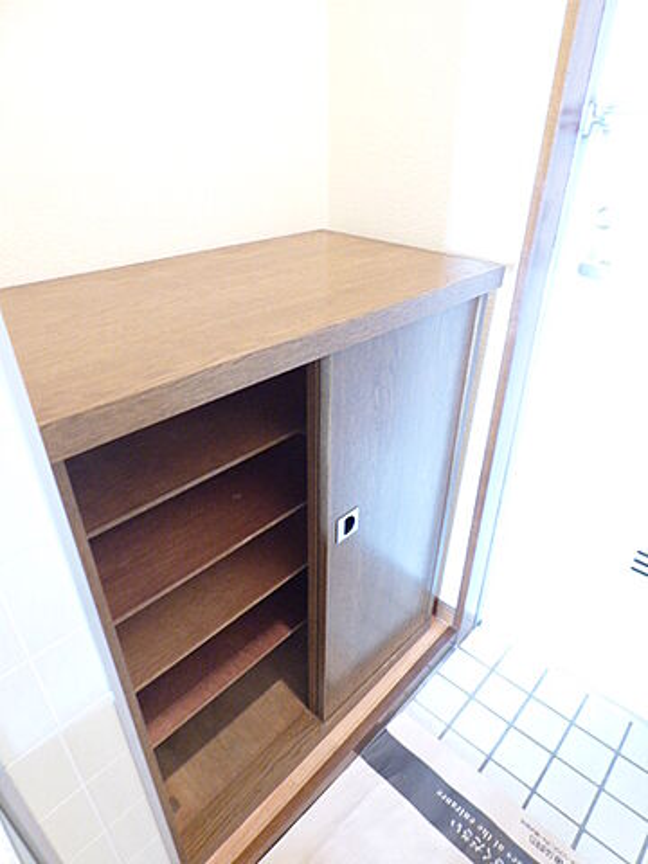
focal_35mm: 20
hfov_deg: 66.0
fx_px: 499
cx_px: 324
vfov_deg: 81.7
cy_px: 432
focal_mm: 3.58
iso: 400
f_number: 2.8
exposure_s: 1/4
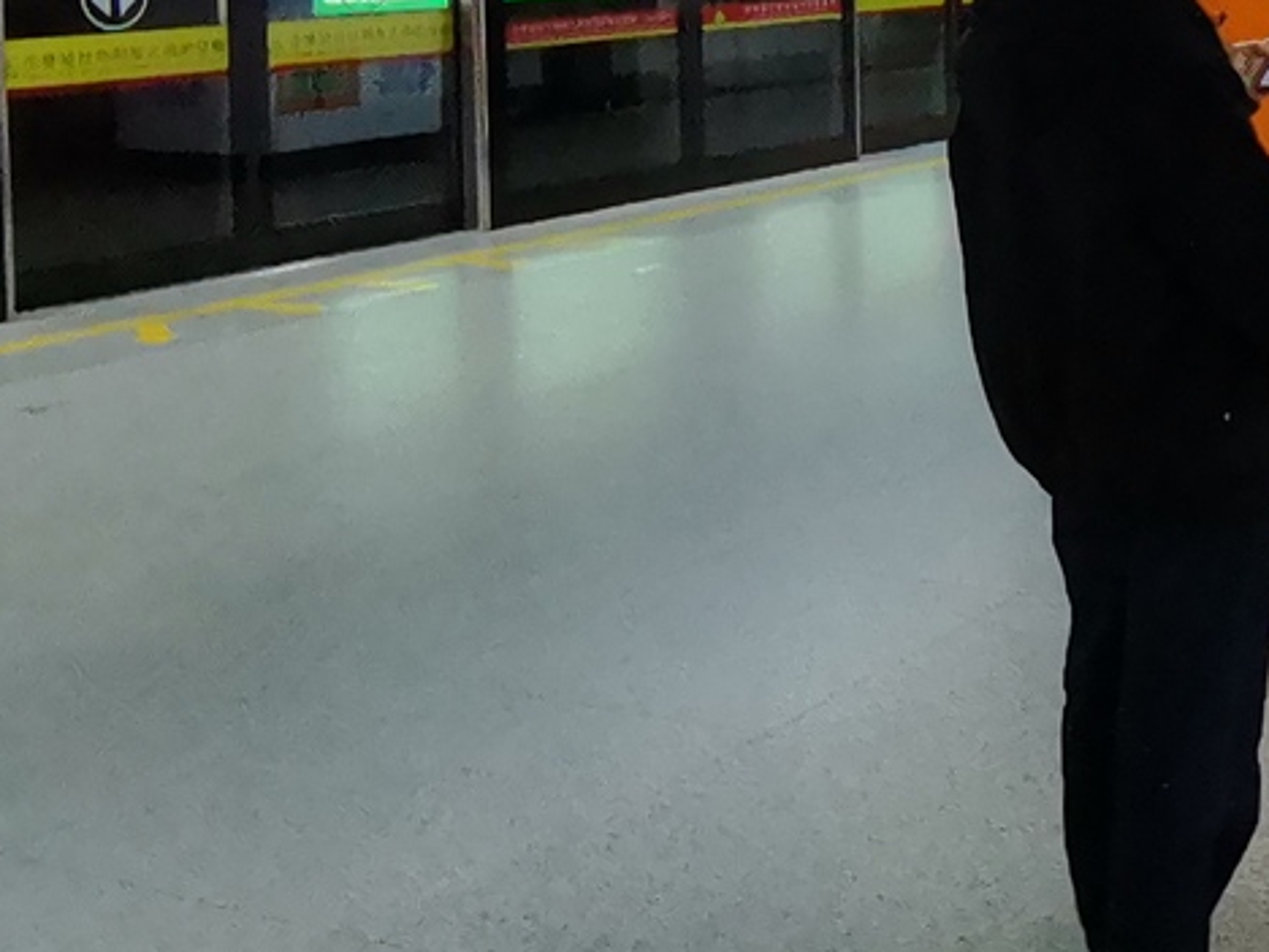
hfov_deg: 29.0
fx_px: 2163
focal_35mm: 59
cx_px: 1459
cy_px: -65
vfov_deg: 23.5
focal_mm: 1.68
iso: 160
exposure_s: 1/50
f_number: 2.2
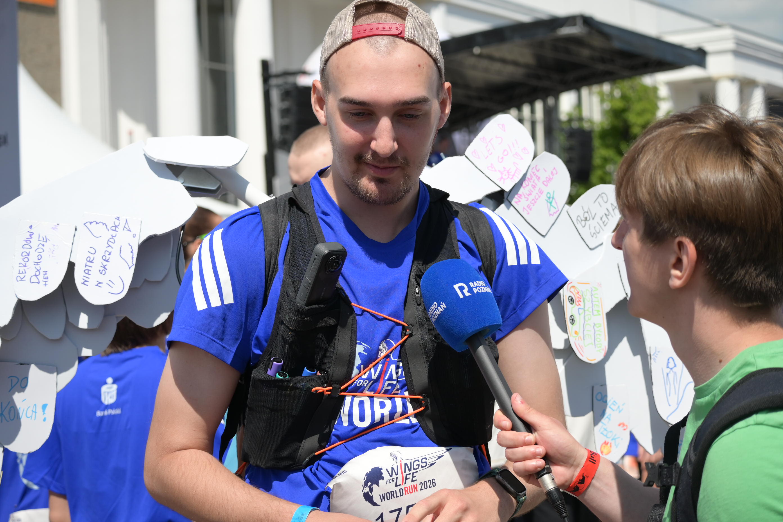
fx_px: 1631
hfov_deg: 27.0
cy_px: 261
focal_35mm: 75
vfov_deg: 18.2
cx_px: 392
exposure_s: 1/2000
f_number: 4.5
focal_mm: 50
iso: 200
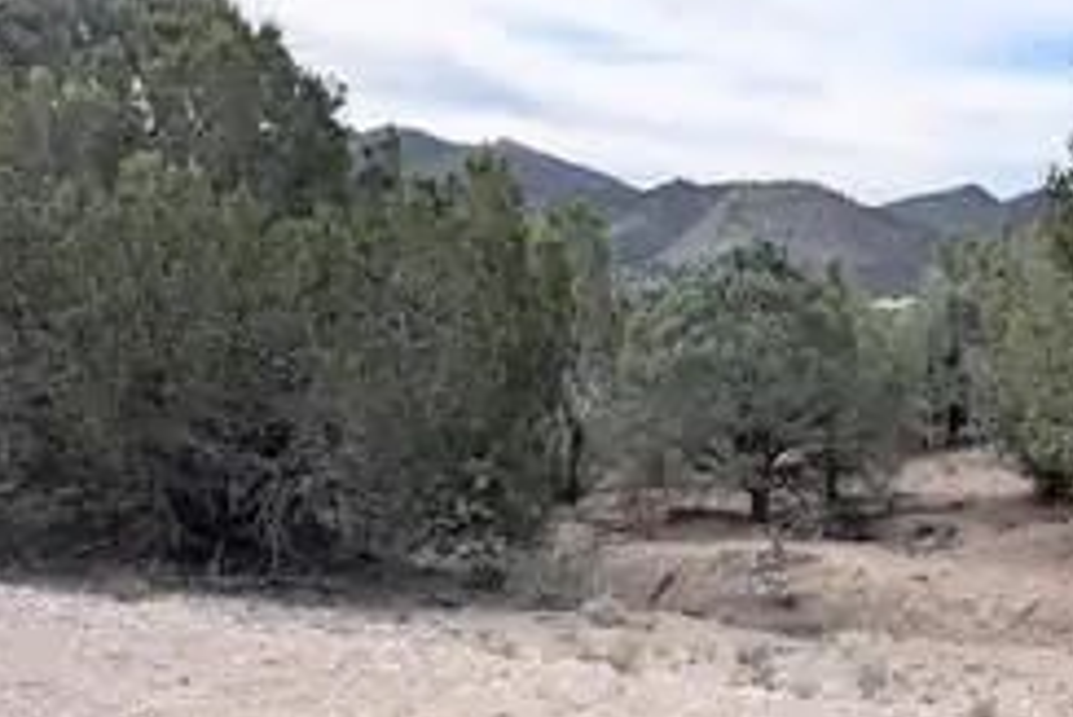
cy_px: 411
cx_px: 787
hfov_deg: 45.9
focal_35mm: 41
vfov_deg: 32.6
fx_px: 1223
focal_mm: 6.9
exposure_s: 1/1621
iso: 21
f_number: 1.68
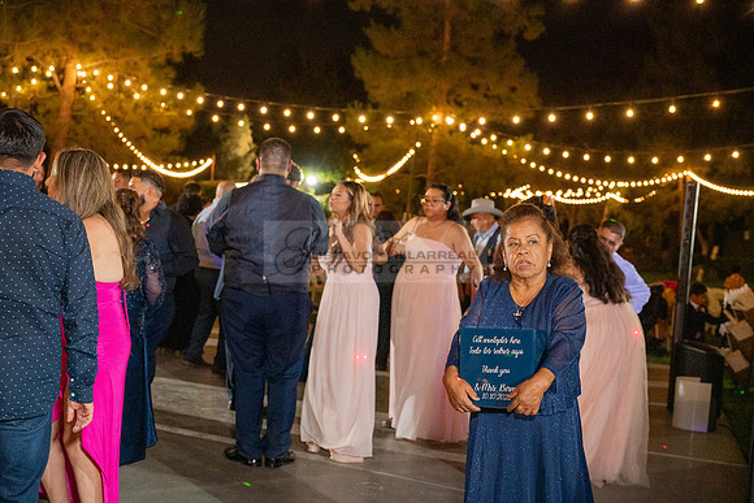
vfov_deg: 28.1
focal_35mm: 48
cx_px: 377
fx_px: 1006
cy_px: 252
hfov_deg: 41.1
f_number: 4
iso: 3200
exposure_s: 1/250
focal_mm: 48
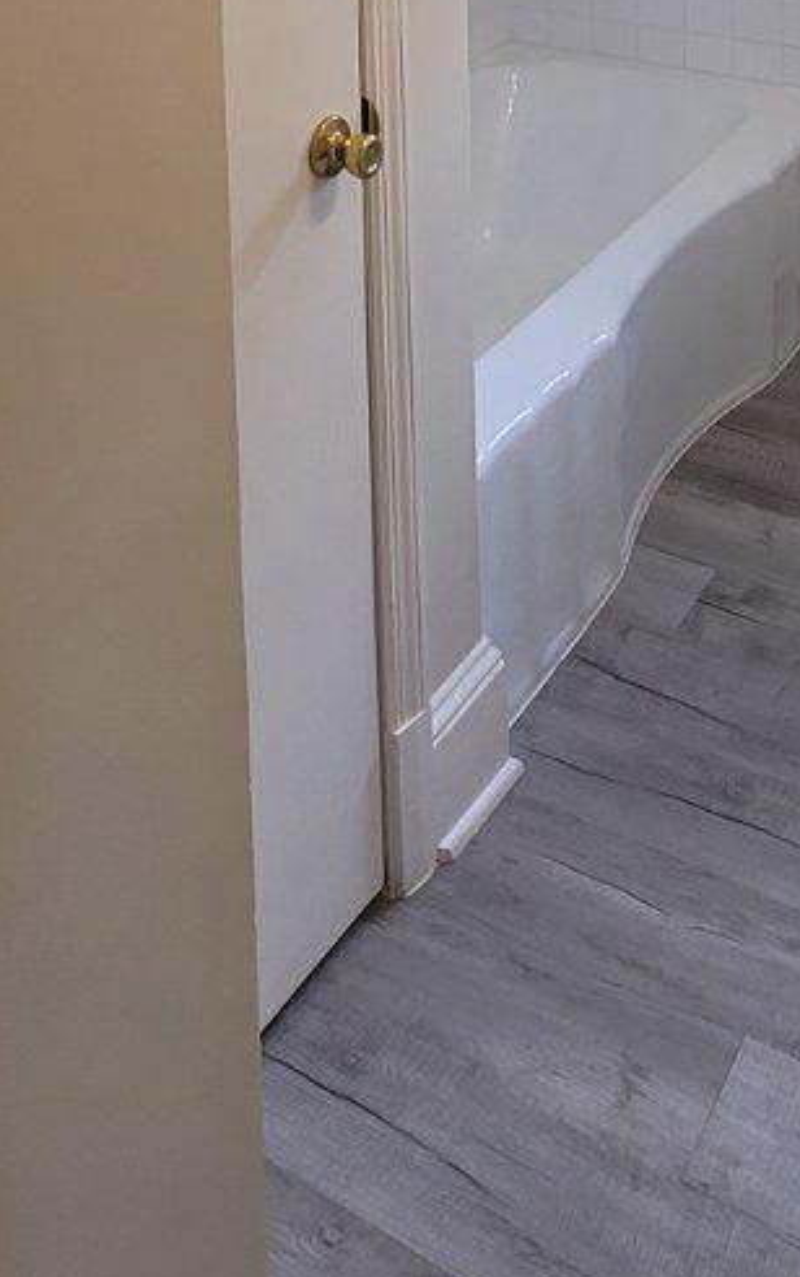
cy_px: -327
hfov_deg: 29.9
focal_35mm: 43
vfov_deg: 34.7
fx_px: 1498
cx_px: 452
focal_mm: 2.2
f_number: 2.2
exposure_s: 1/60
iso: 80
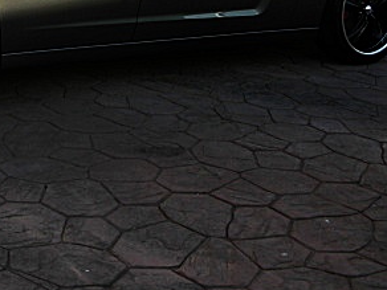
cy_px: 29
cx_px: 50
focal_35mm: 79
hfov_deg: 24.1
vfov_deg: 18.4
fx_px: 883
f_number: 2.8
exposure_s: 1/640
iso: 50
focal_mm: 6.3
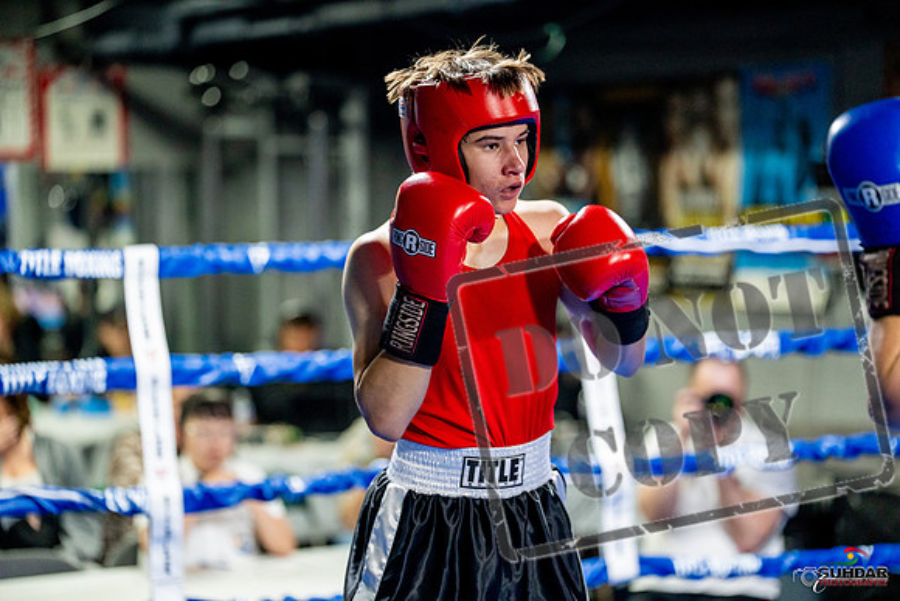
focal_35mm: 100
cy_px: 300
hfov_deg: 20.4
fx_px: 2500
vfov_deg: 13.7
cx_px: 450
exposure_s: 1/1000
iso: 4000
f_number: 2
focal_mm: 100
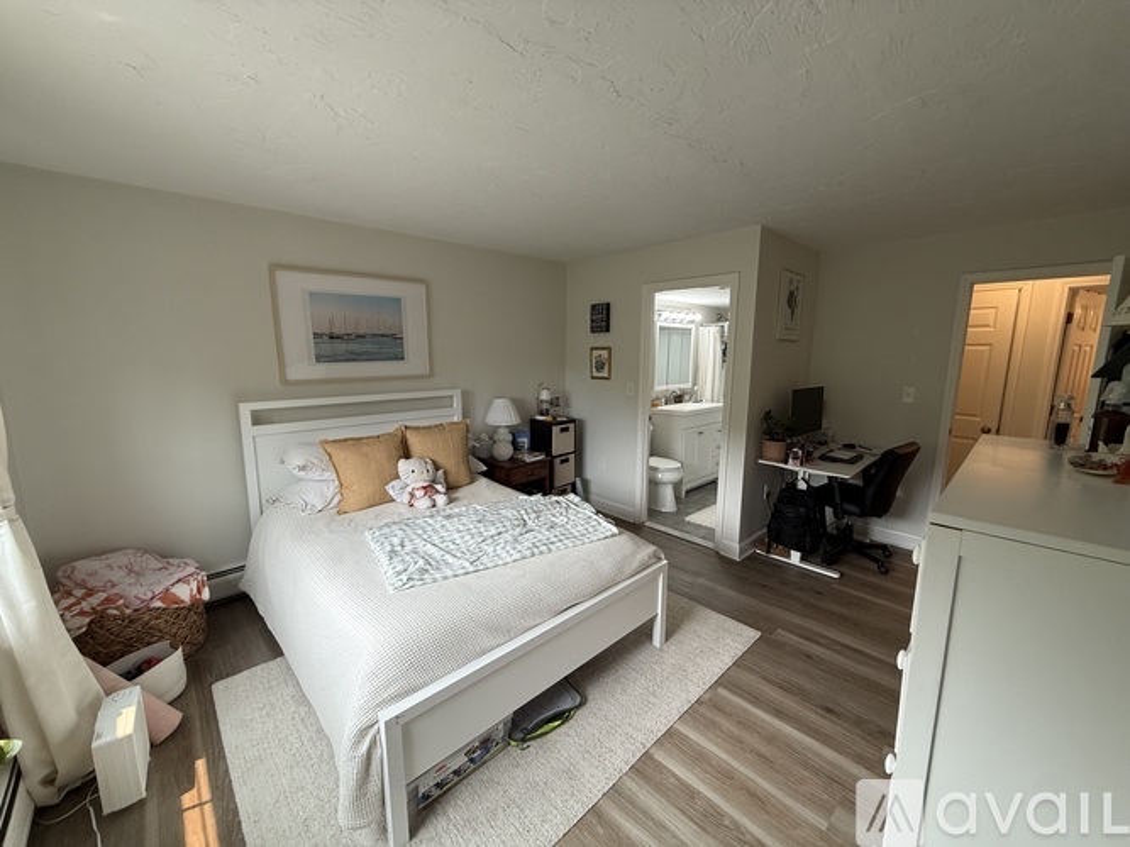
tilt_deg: -8.7
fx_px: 457
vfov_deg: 85.7
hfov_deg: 102.1
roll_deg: -0.6
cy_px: 424
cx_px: 565
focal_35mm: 14
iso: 100
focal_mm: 2.22
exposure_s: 1/120
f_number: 2.2
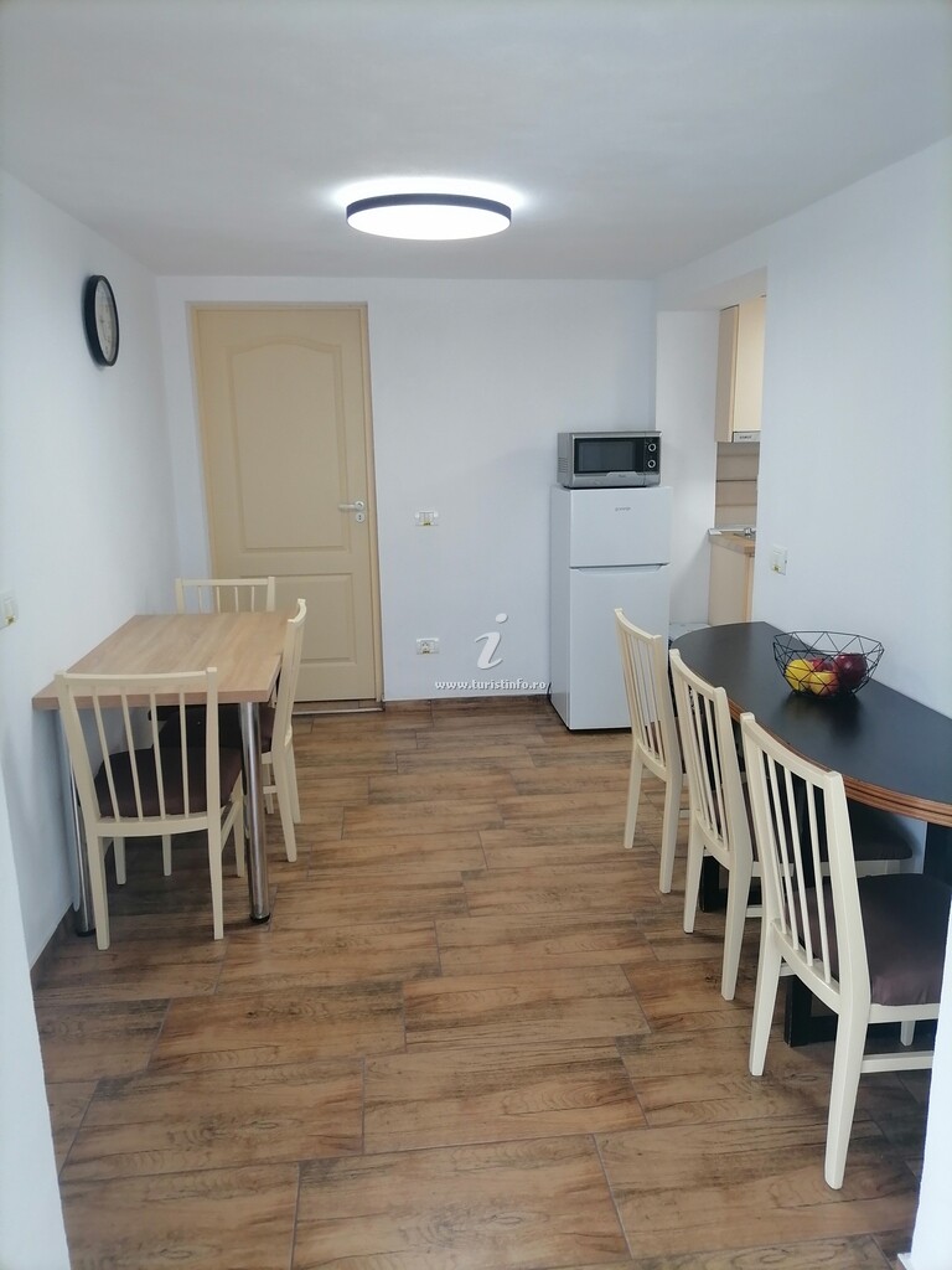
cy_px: 635
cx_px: 476
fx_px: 953
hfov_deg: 53.1
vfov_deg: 67.3
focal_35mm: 26
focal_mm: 5.4
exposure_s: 1/50
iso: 80
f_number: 1.8
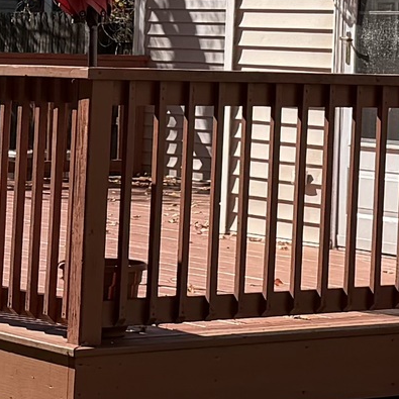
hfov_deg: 10.5
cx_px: 361
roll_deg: -1.8
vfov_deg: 10.4
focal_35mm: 165
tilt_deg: +3.5
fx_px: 2152
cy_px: -62
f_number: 1.78
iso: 80
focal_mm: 6.76
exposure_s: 1/3279
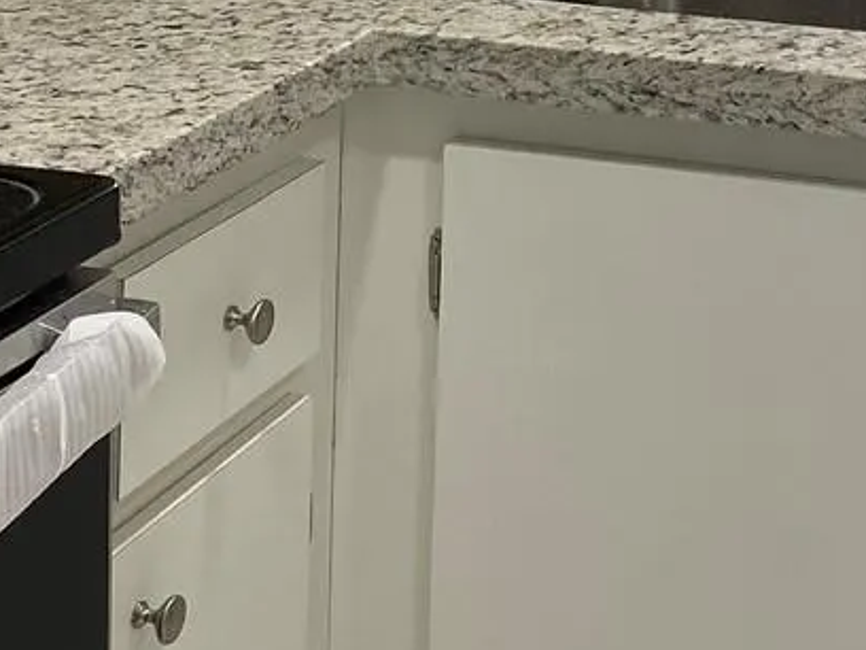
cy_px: -391
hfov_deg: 18.1
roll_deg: -3.3
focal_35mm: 102
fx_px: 2552
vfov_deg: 13.5
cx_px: 1082
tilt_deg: -7.8
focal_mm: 4.25
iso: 64
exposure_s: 1/120
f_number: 1.8
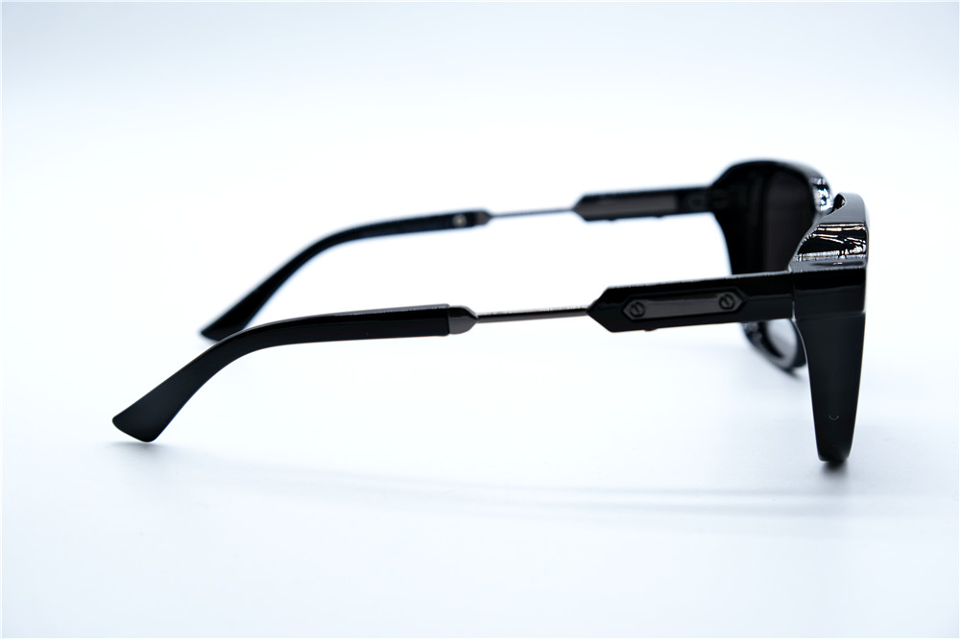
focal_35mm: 59
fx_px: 1573
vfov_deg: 23.0
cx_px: 480
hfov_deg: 33.9
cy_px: 320
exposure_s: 1/140
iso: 160
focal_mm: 39
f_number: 5.6
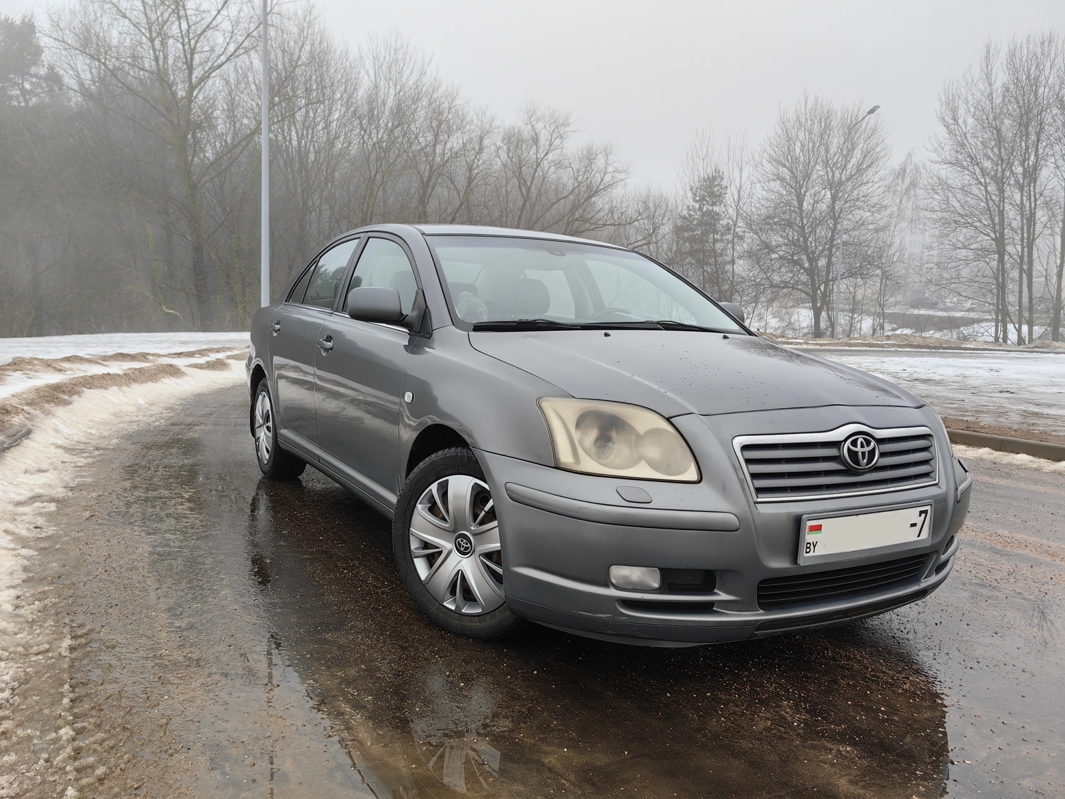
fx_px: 831
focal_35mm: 27
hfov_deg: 65.3
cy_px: 400
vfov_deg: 51.4
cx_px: 532
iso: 50
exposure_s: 1/370
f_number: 2
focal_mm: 5.75
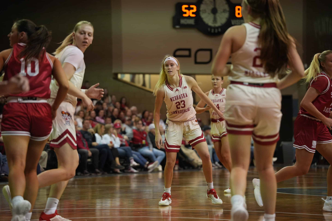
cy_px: 110
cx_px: 166
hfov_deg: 17.2
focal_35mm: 119
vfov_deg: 11.5
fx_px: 1097
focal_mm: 119
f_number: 2.8
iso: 1250
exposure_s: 1/1000
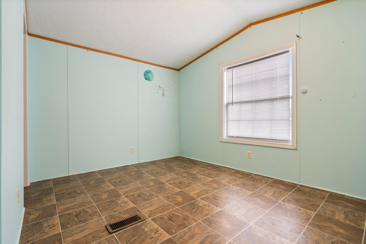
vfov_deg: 73.8
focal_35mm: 16
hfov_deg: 96.7
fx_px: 163
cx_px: 183
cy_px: 122
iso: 100
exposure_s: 1
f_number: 9
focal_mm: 16
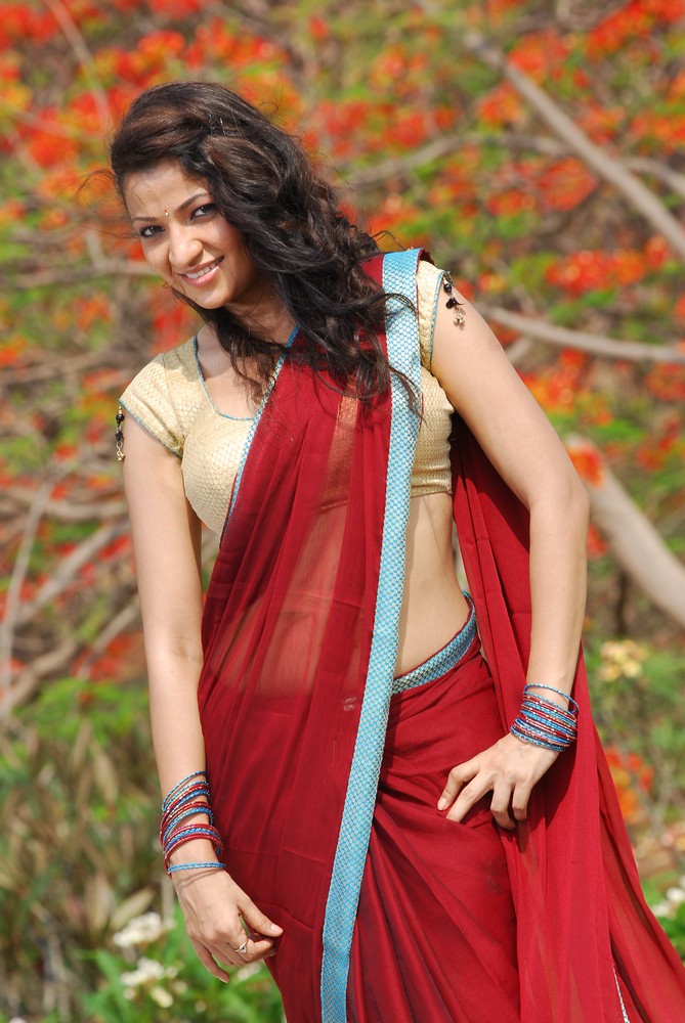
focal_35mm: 218
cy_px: 512
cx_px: 342
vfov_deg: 9.5
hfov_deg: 6.3
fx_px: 6192
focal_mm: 145
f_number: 9
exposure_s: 1/200
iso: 160
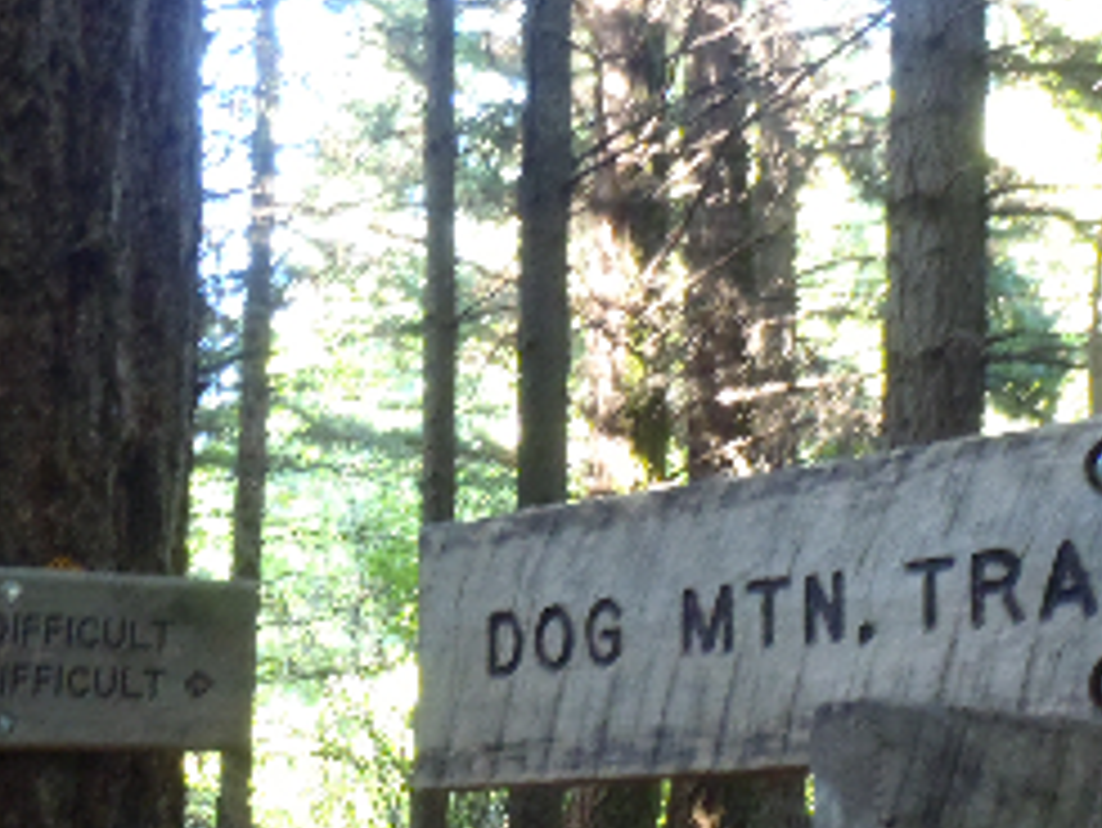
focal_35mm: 73
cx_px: 414
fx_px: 2325
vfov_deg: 20.0
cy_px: 670
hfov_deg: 26.6
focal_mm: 5
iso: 250
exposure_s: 1/4
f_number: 3.9
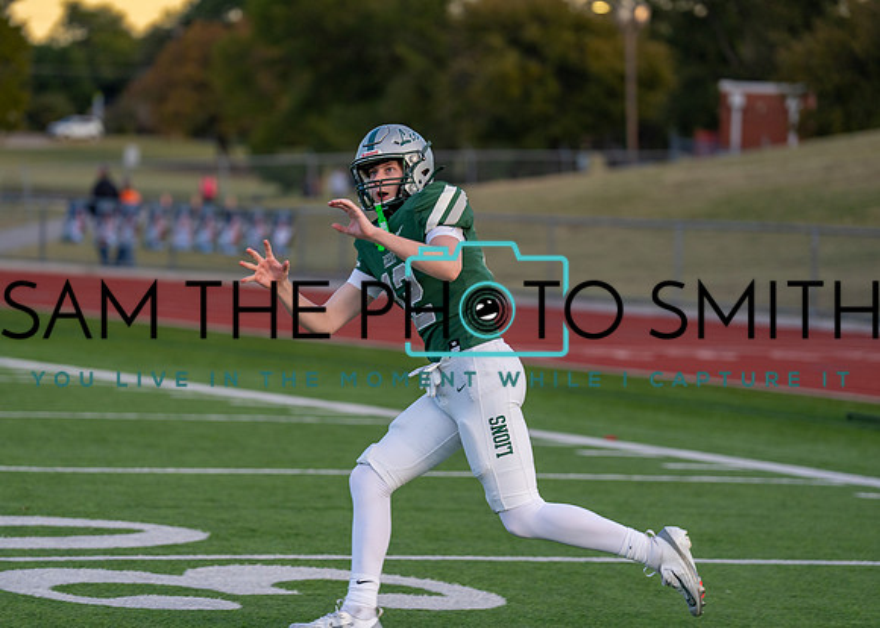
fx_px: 3836
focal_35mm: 154
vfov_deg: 9.4
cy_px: 306
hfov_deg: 13.1
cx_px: 391
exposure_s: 1/1000
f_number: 2.8
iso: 400
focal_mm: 135
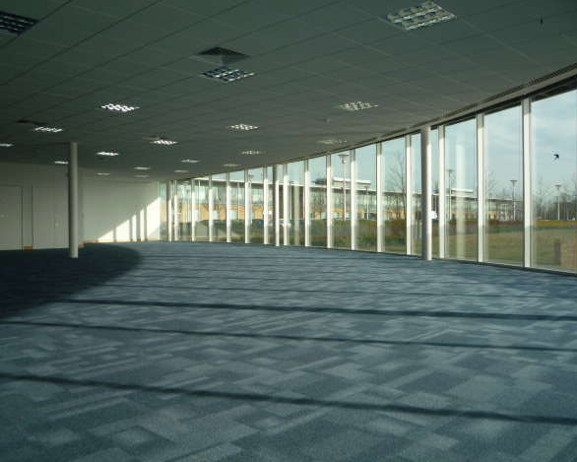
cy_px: 228
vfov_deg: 45.8
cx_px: 284
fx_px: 547
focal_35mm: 32
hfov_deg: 55.7
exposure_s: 1/400
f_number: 4
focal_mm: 5.2
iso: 100
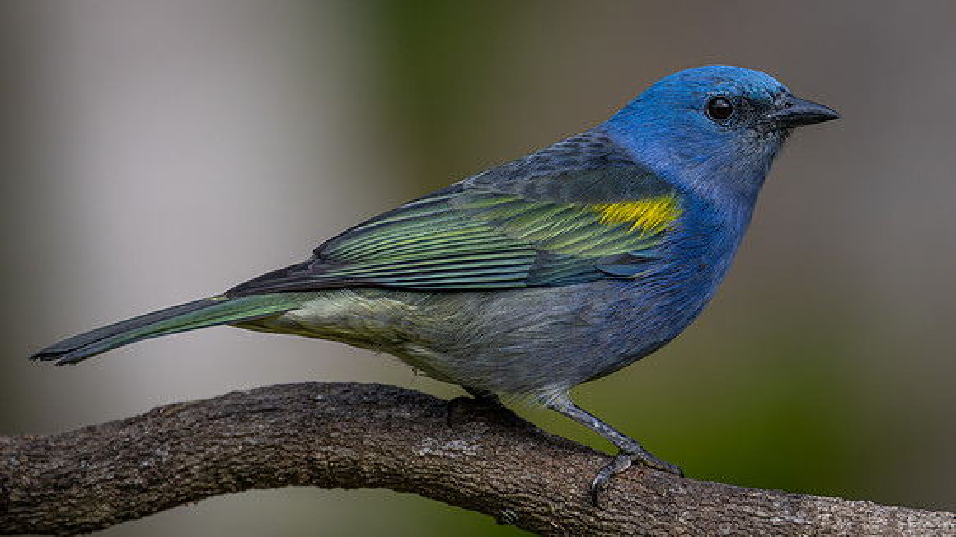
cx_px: 593
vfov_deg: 1.4
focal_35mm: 846
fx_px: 21439
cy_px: 156
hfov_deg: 2.6
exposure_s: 1/1000
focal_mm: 560
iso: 1250
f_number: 6.3
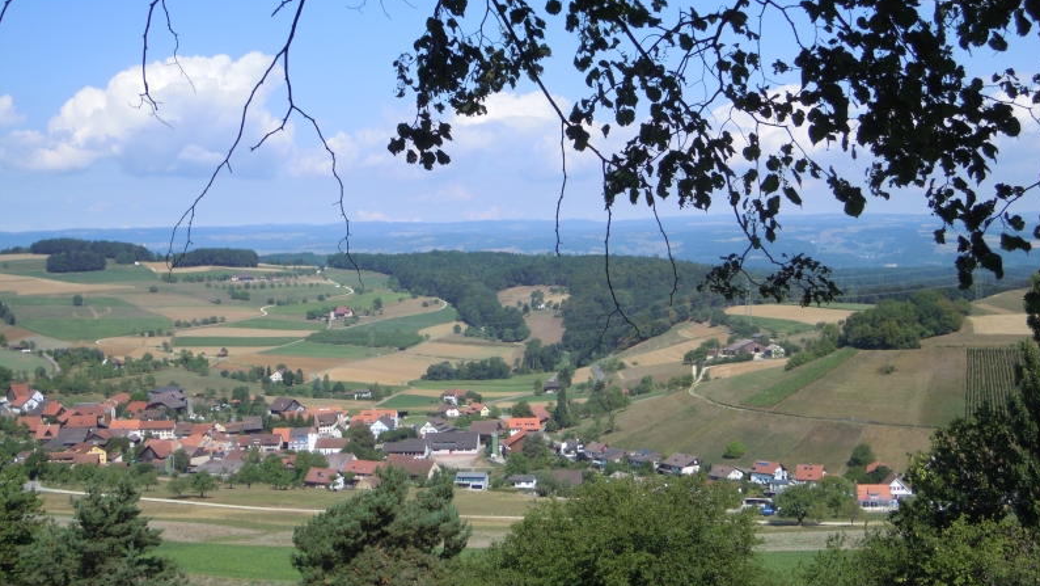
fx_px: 1241
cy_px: 300
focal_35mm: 45
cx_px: 523
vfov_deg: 26.5
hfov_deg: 45.5
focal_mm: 7.3
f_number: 9.1
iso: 100
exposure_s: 1/200
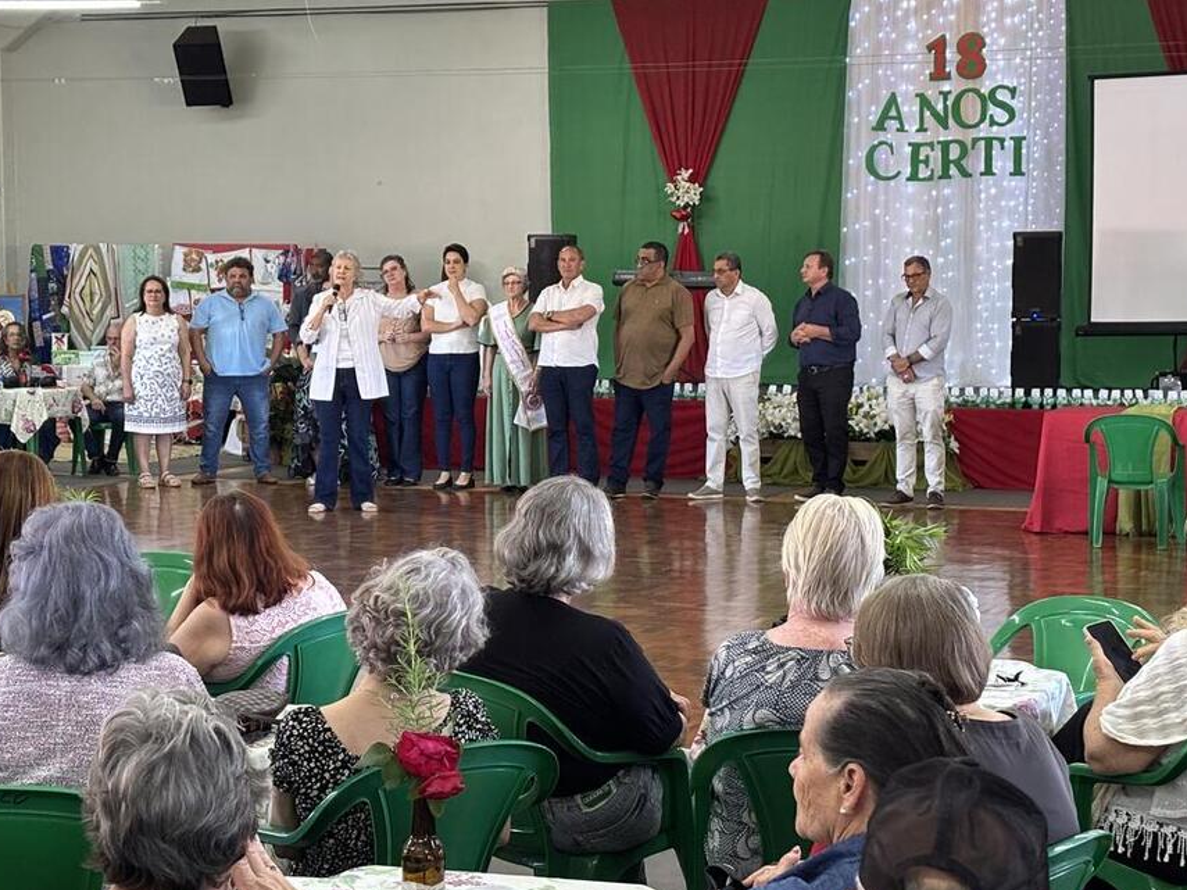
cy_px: 490
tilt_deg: -5.0
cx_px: 593
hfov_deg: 26.7
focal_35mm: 73
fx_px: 2503
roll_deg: -0.2
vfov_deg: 20.2
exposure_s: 1/40
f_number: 1.6
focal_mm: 5.96
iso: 160
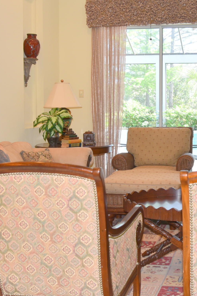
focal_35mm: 54
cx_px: 151
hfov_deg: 24.7
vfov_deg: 36.8
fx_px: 443
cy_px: 131
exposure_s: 1/100
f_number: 5
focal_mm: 27
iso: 800
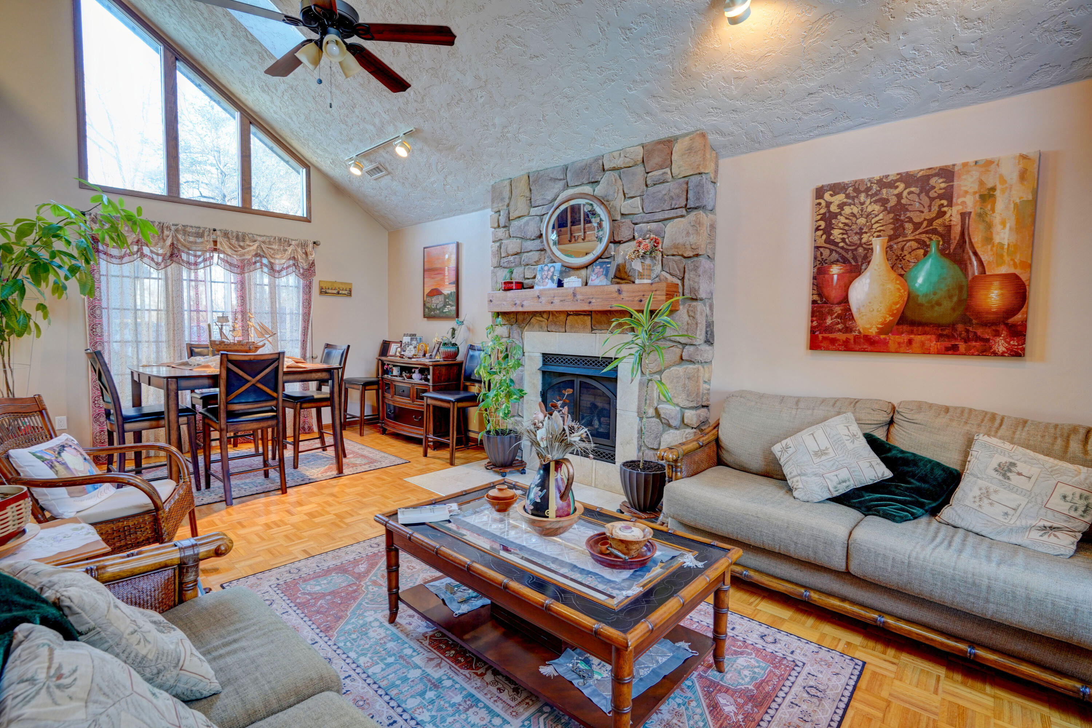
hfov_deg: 96.7
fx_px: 485
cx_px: 546
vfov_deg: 73.7
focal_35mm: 16
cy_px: 364
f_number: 8
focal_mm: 16
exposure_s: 1/4
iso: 400
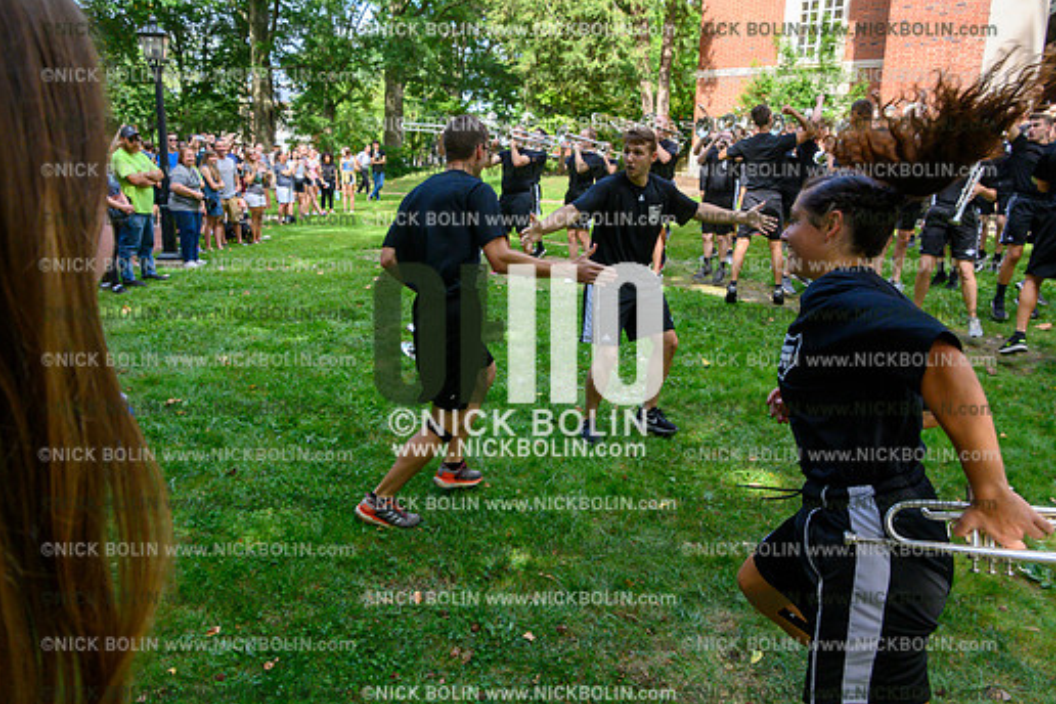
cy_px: 361
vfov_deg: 47.9
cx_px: 518
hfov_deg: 67.4
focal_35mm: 27
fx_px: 792
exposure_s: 1/500
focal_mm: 24
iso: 2500
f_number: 11
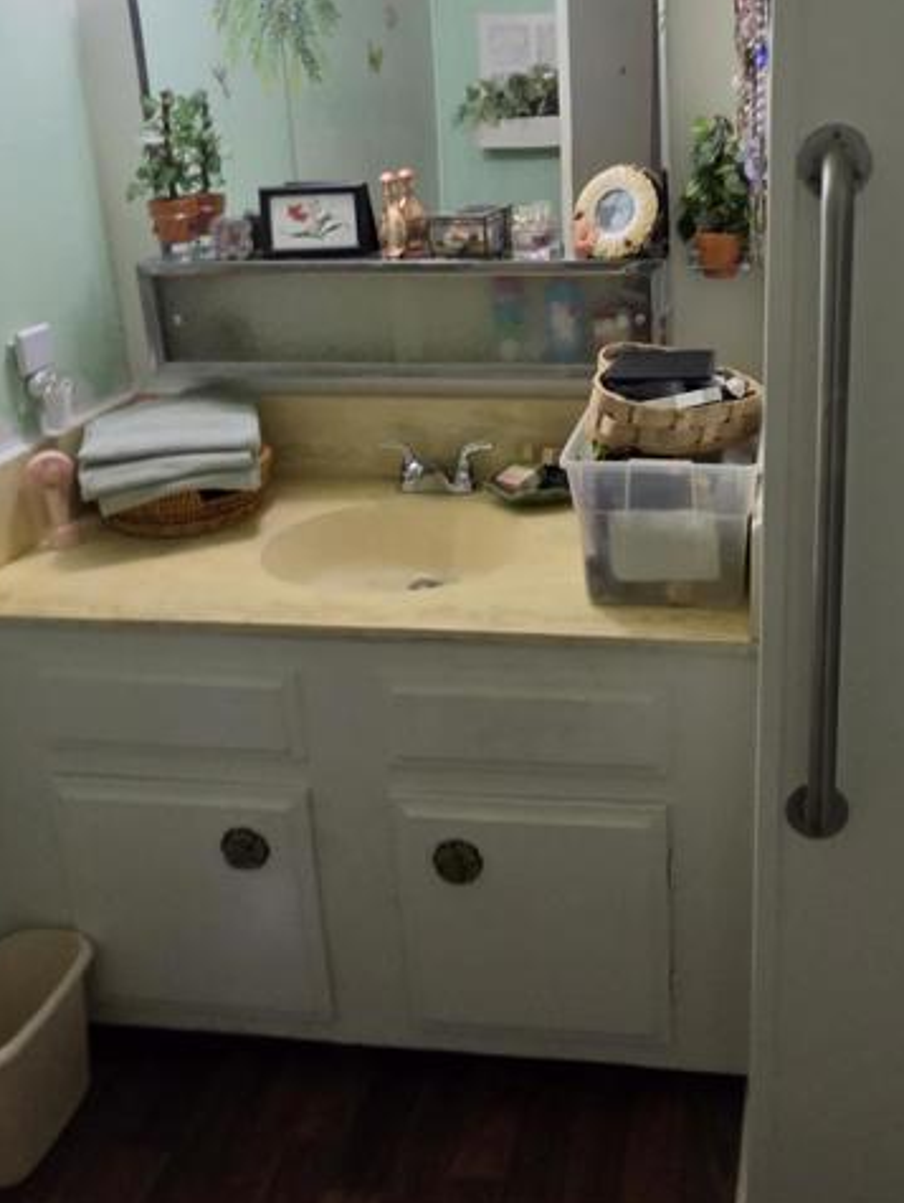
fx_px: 974
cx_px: 666
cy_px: 362
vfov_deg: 61.2
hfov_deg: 48.1
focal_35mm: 28
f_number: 1.9
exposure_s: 1/60
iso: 400
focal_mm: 2.2
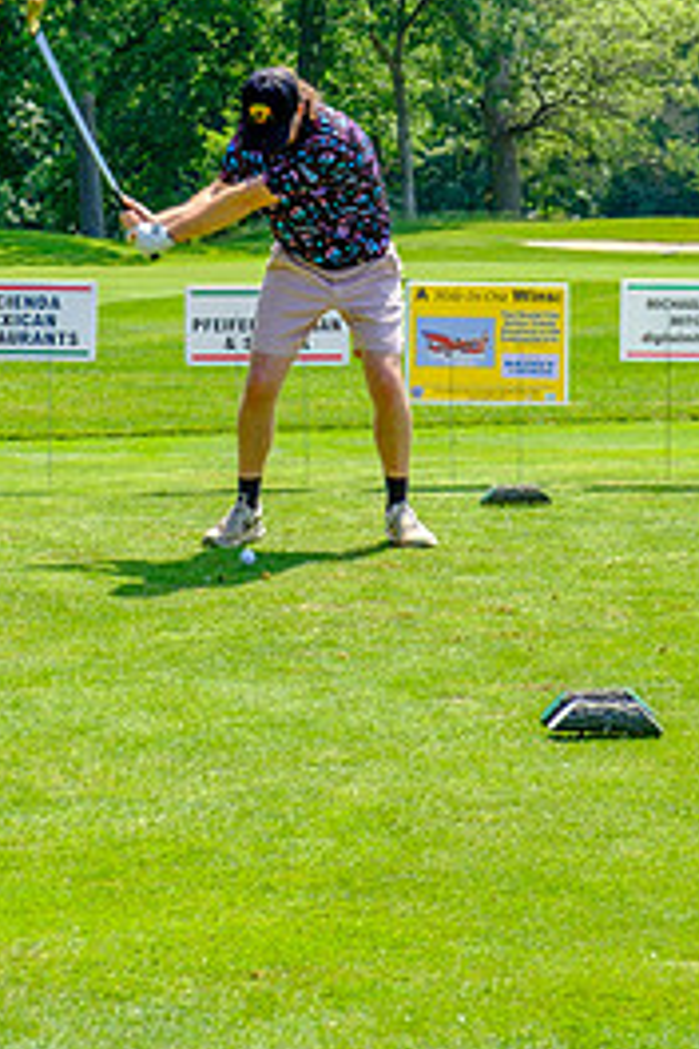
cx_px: 393
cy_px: 238
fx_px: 3174
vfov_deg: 18.6
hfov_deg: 12.6
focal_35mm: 109
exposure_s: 1/320
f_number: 5.6
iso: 200
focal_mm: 42.5
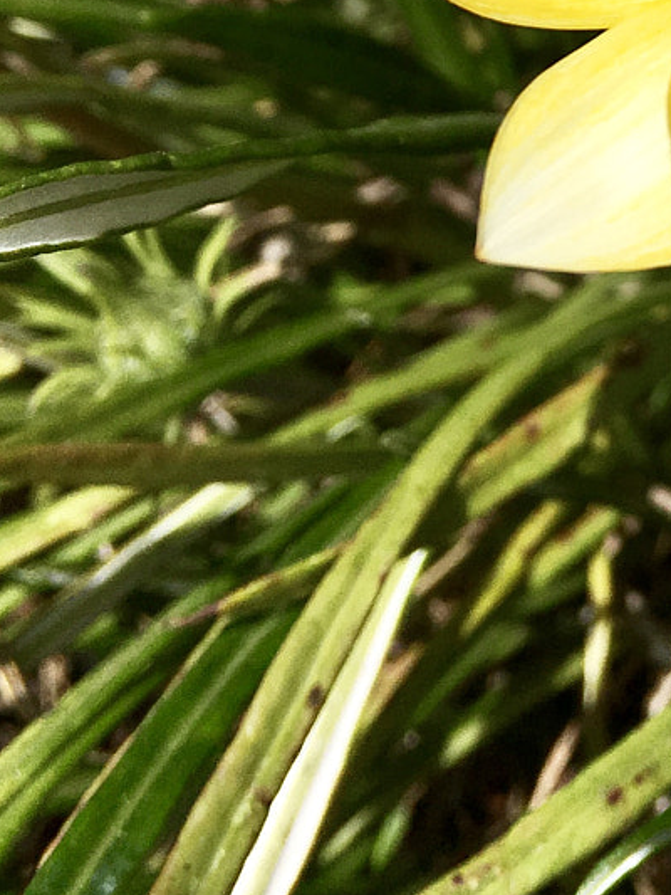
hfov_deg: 15.7
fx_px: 2248
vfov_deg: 21.1
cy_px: -158
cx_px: 1001
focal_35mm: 87
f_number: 2.2
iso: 25
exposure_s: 1/4274
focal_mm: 4.15
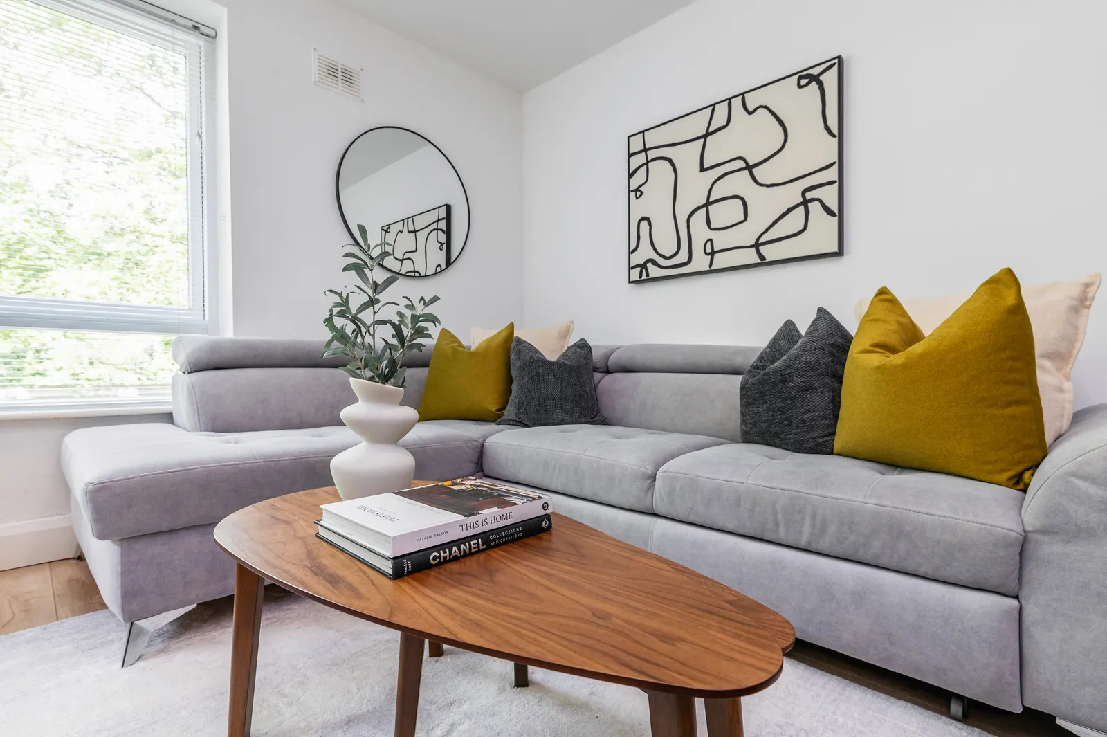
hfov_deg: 93.3
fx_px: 522
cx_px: 554
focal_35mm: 17
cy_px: 368
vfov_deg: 70.4
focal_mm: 17
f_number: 7.1
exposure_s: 1/30
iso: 400
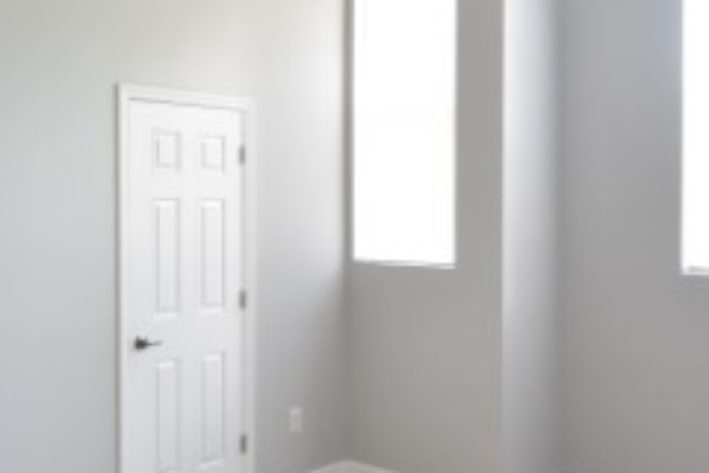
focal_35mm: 45
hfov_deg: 43.5
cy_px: 198
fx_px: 886
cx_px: 295
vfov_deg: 29.8
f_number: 3.5
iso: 900
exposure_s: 1/60
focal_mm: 10
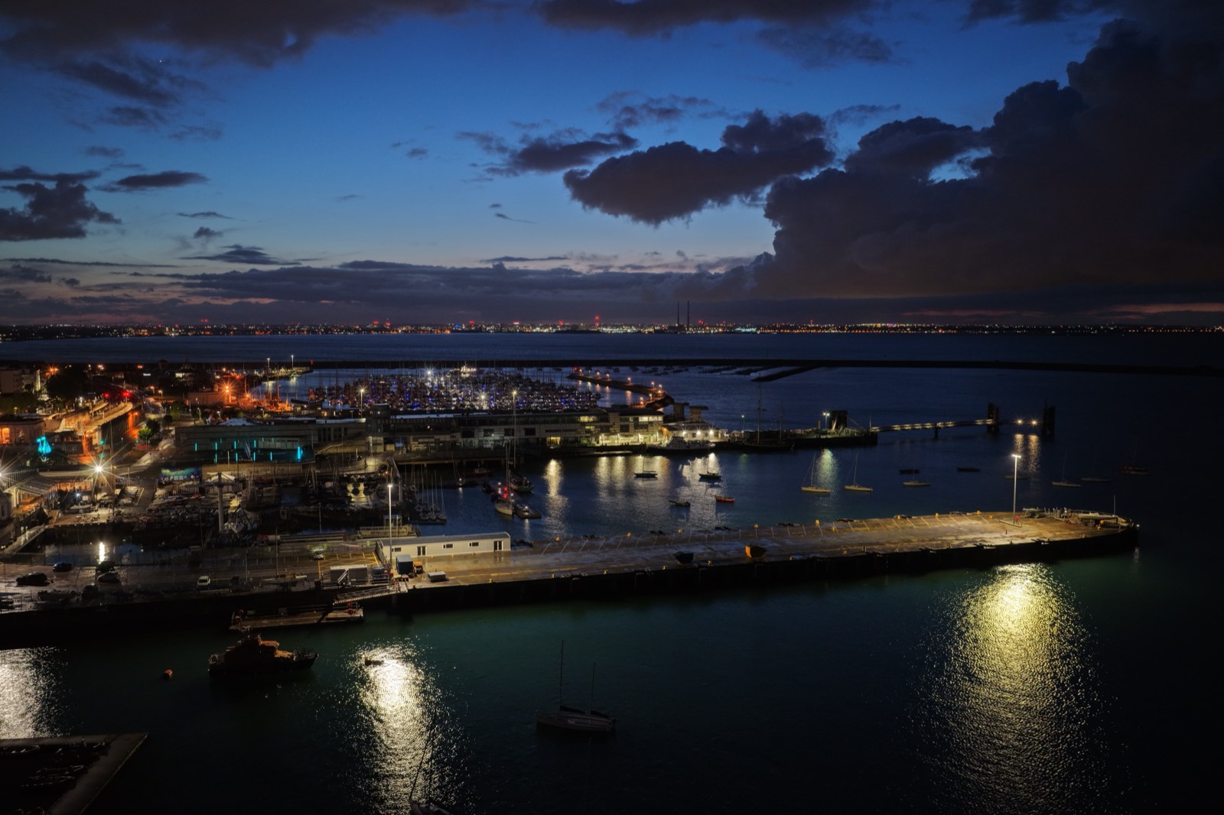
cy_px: 408
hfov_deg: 65.5
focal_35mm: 28
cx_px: 612
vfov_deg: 46.4
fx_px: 952
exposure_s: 1/8
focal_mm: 14.45
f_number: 2.8
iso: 1250
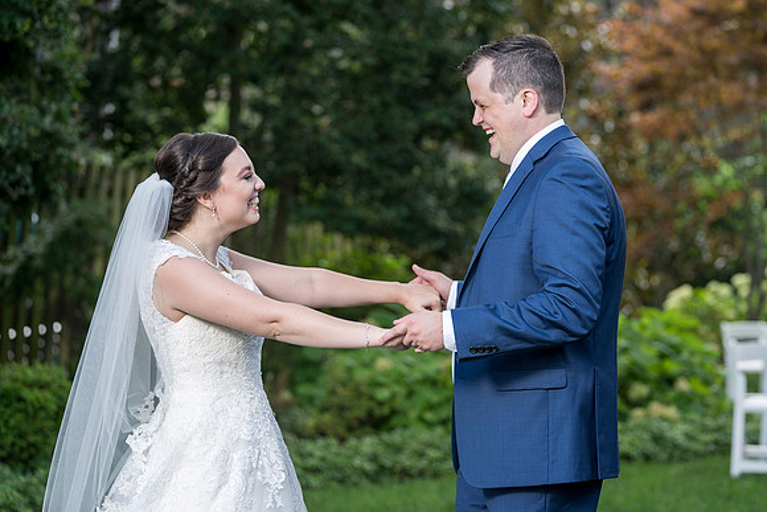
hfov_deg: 15.5
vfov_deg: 10.4
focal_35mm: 132
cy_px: 292
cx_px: 438
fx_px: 2821
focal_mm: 116
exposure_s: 1/200
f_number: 4
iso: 100
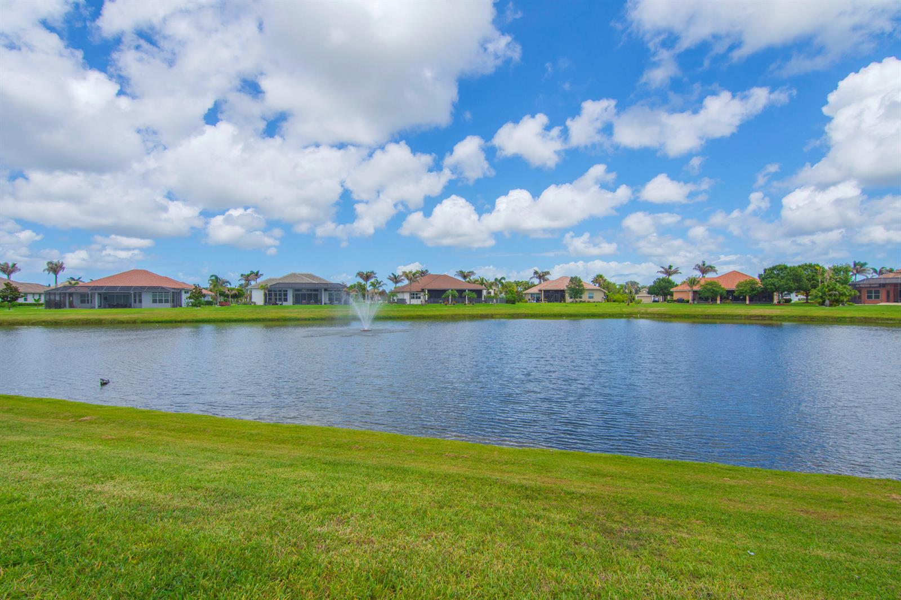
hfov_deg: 95.0
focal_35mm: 16
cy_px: 300
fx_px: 413
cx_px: 450
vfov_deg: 72.0
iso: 160
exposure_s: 1/500
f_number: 8
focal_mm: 11
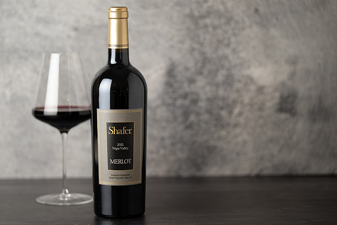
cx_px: 148
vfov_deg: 10.2
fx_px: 1260
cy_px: 102
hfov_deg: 15.2
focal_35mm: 135
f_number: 2.8
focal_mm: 120
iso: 32
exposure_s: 1/5
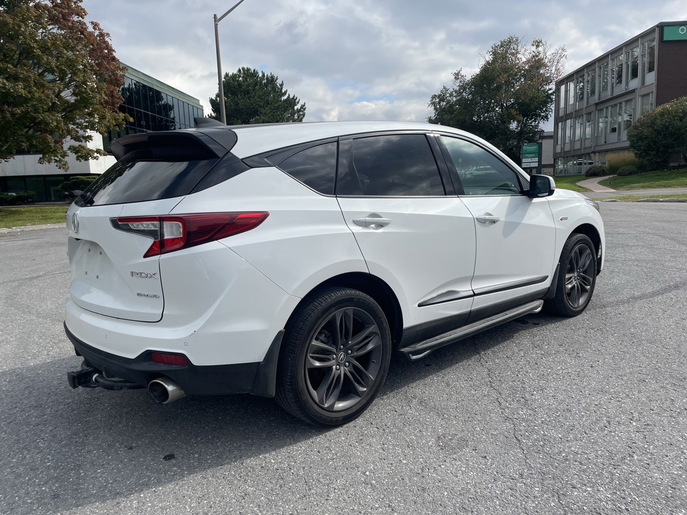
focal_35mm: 26
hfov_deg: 67.3
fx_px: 516
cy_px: 258
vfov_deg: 53.1
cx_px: 344
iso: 32
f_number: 1.6
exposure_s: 1/3610
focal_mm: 4.2
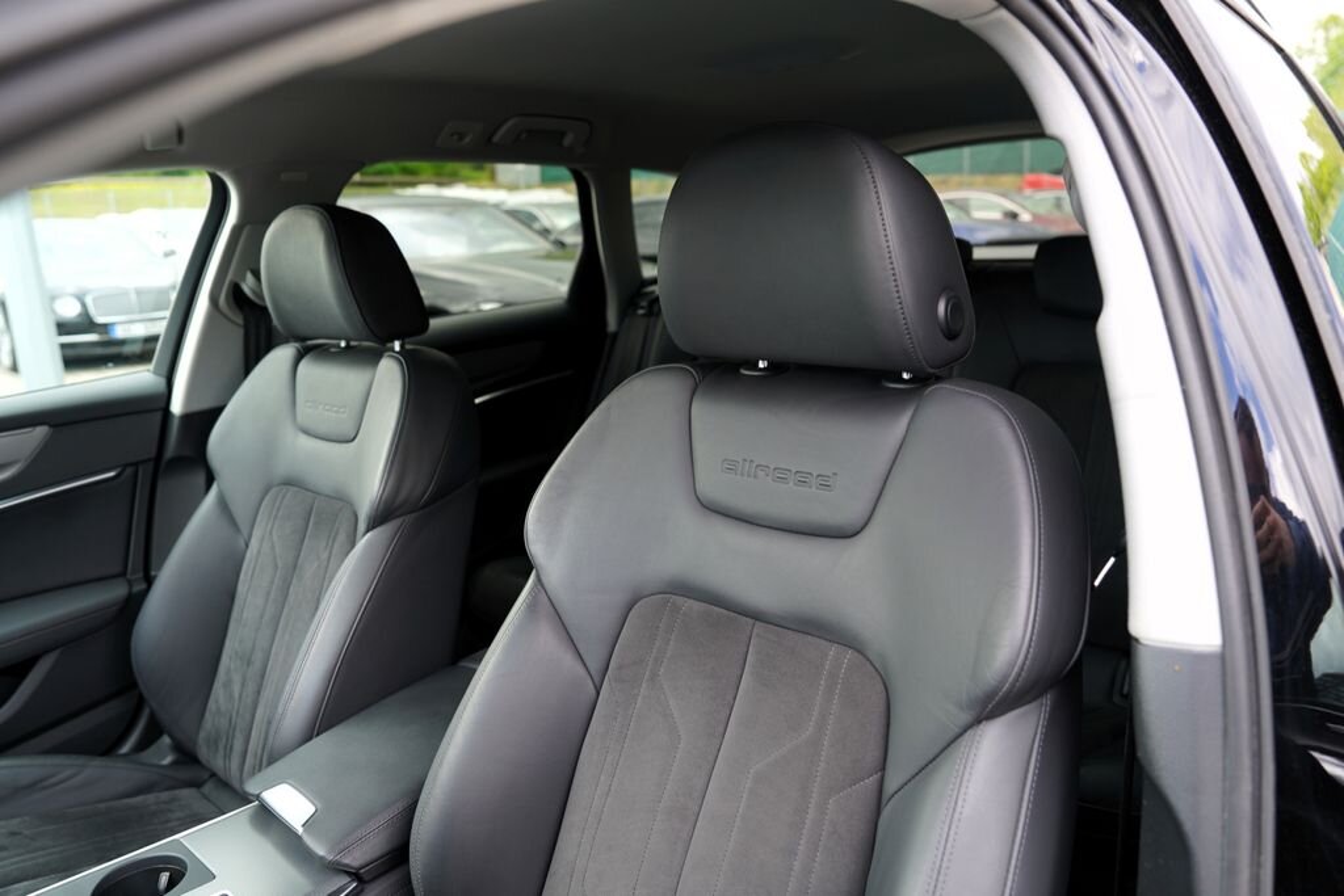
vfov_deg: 53.1
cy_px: 448
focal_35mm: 24
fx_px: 896
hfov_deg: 73.7
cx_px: 672
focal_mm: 24
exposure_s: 1/60
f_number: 4
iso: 100
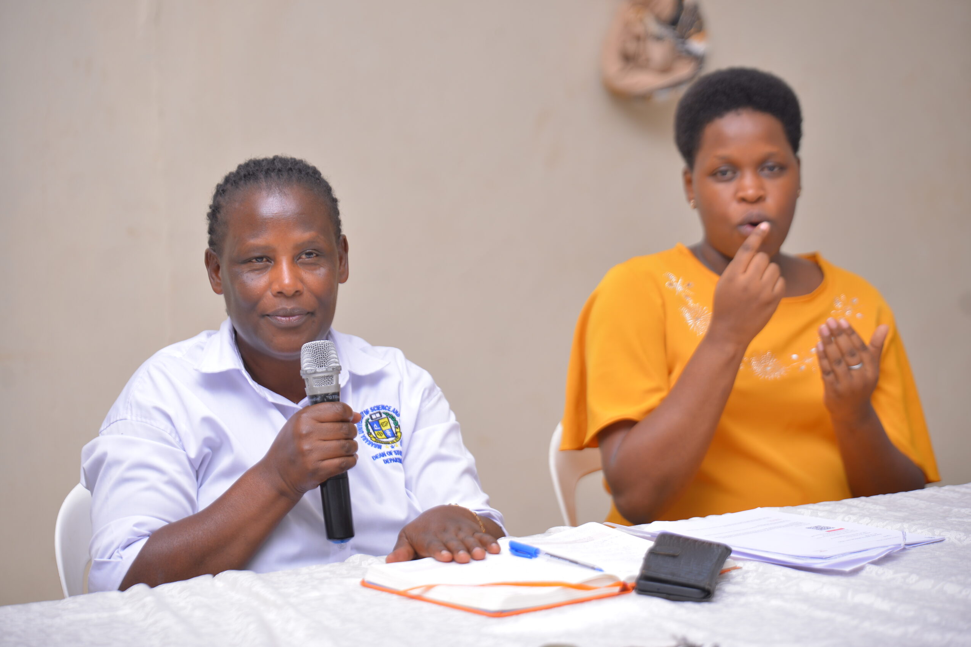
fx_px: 3156
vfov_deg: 11.7
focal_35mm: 117
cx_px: 483
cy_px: 323
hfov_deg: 17.5
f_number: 3.5
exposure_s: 1/250
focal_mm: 116
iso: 200
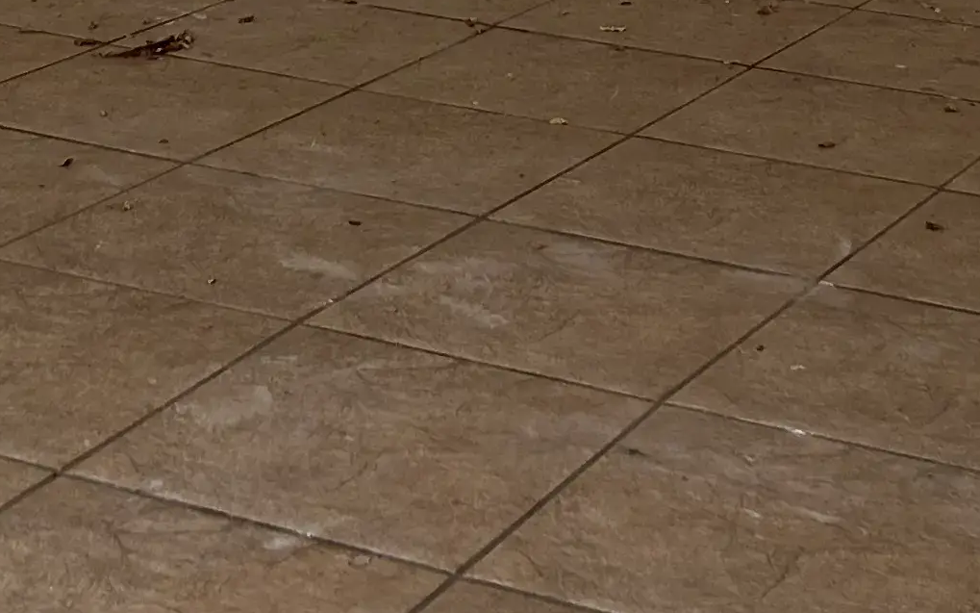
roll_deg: -1.6
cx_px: 403
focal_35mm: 109
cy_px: -568
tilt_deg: -0.8
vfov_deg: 11.0
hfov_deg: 19.1
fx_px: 2911
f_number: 1.5
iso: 32
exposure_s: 1/121
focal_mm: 5.7
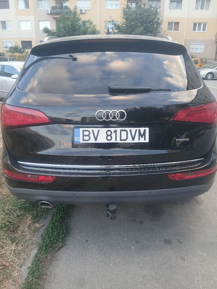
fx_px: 217
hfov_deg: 53.1
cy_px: 144
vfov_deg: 67.3
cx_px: 108
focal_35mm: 26
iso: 100
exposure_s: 1/50.3
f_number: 1.8
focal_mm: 3.98
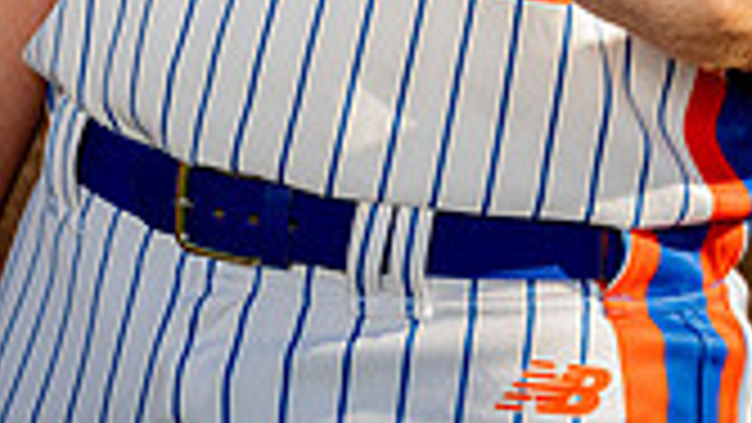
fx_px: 2652
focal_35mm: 133
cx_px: 342
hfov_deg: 16.1
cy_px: -482
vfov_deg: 8.5
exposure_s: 1/250
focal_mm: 47
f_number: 8
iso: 125
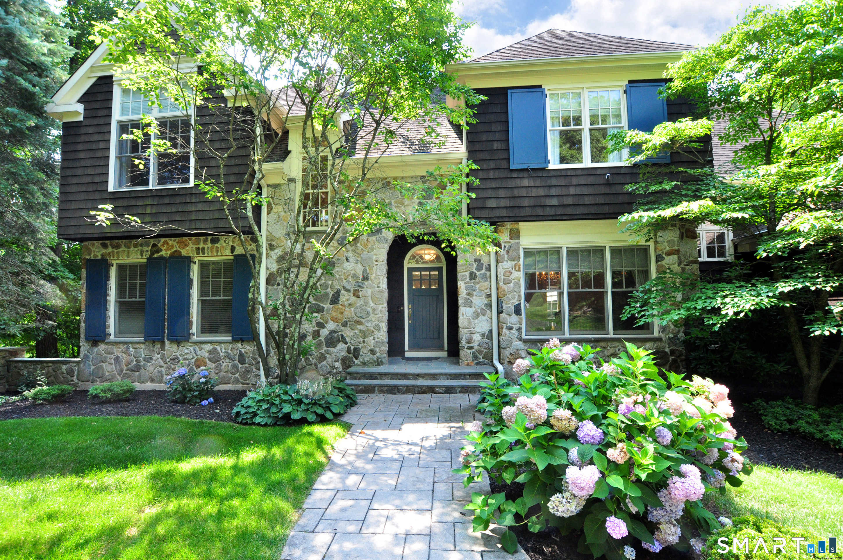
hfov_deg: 100.5
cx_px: 422
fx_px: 351
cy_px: 280
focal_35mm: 15
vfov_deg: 77.2
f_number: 8
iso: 800
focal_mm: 10
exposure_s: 1/125
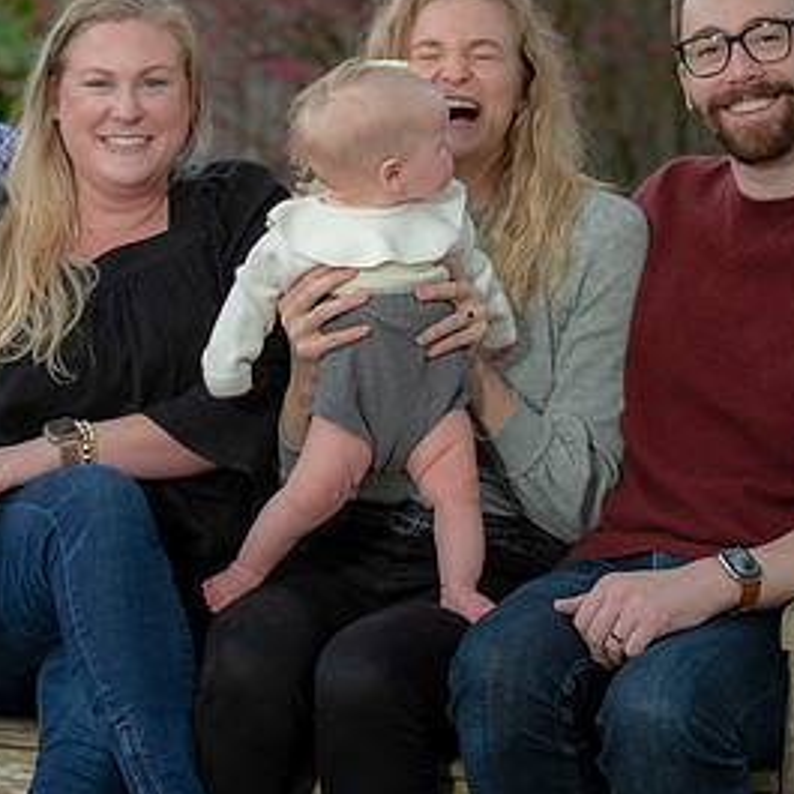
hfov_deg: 10.9
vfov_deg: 10.9
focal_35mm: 160
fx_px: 4152
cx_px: 318
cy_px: 372
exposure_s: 1/200
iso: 160
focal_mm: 86
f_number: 3.5
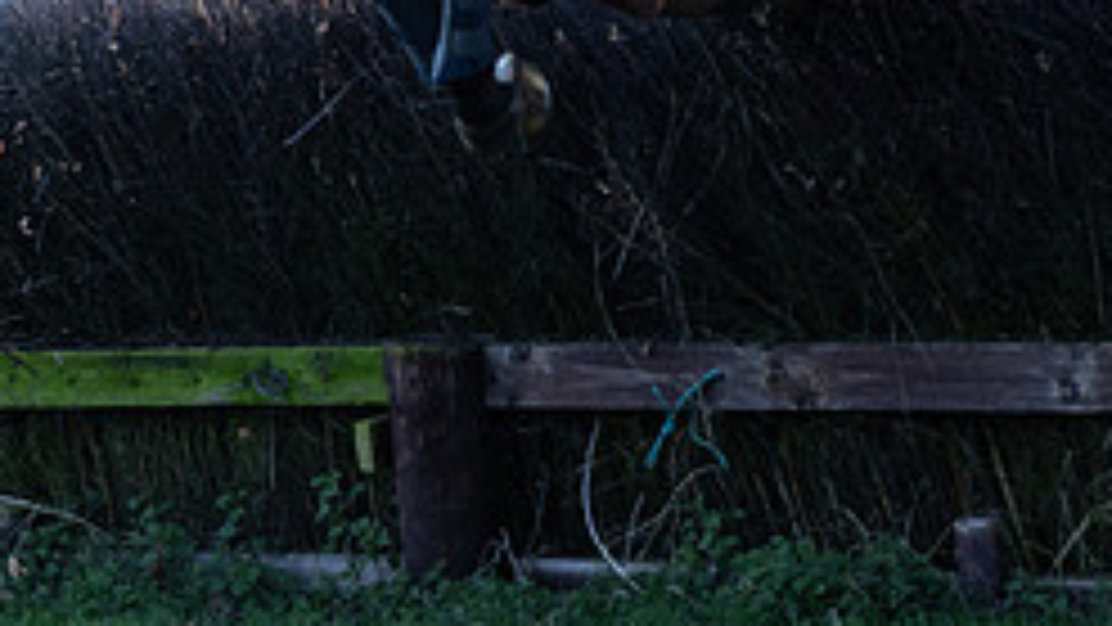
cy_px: -63
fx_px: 5986
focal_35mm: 203
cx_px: 15
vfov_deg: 6.0
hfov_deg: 10.5
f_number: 2.8
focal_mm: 70
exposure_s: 1/1600
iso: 800
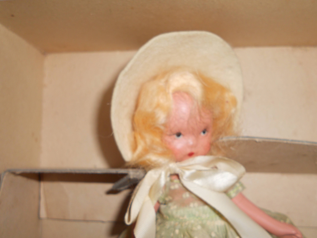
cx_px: 158
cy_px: 119
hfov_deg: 56.8
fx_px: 293
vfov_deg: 44.2
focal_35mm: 32
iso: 80
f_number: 8.8
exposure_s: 1/25
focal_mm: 5.8
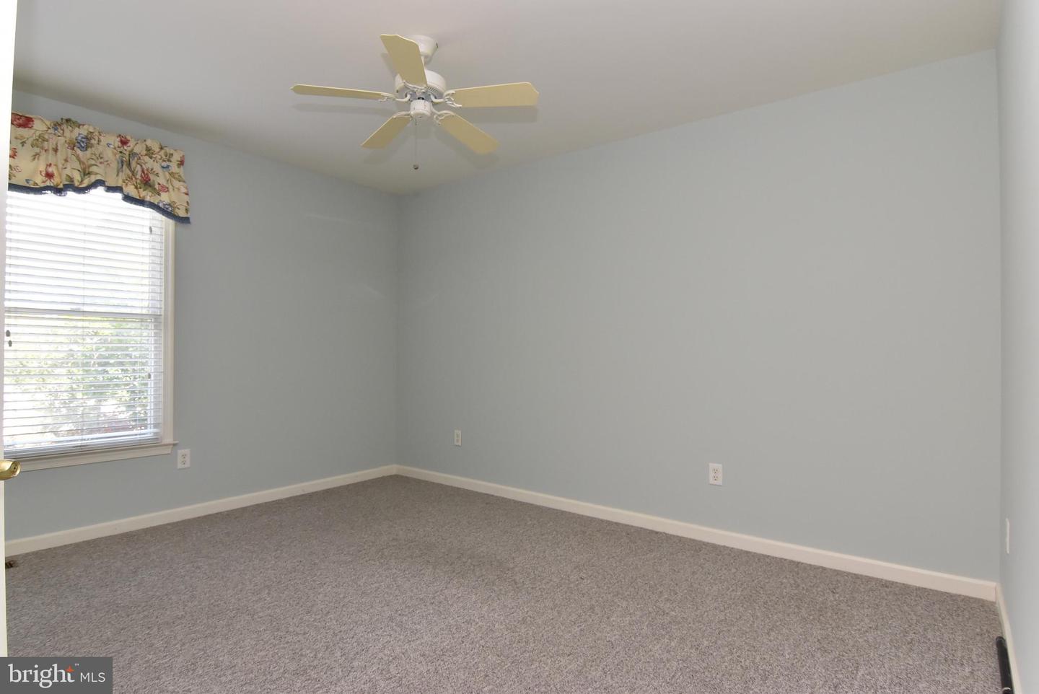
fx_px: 520
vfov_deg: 67.5
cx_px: 520
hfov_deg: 90.0
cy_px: 347
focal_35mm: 18
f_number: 7.1
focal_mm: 12
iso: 800
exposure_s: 1/60
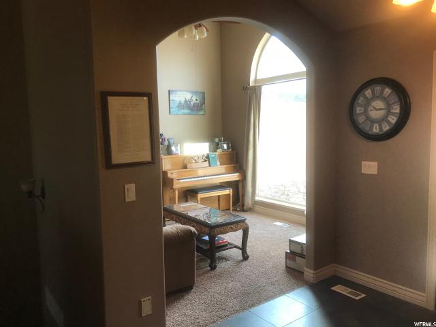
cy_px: 164
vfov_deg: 49.7
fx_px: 353
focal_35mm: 28
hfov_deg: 63.4
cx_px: 218
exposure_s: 1/40
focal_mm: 3.99
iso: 20
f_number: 1.8
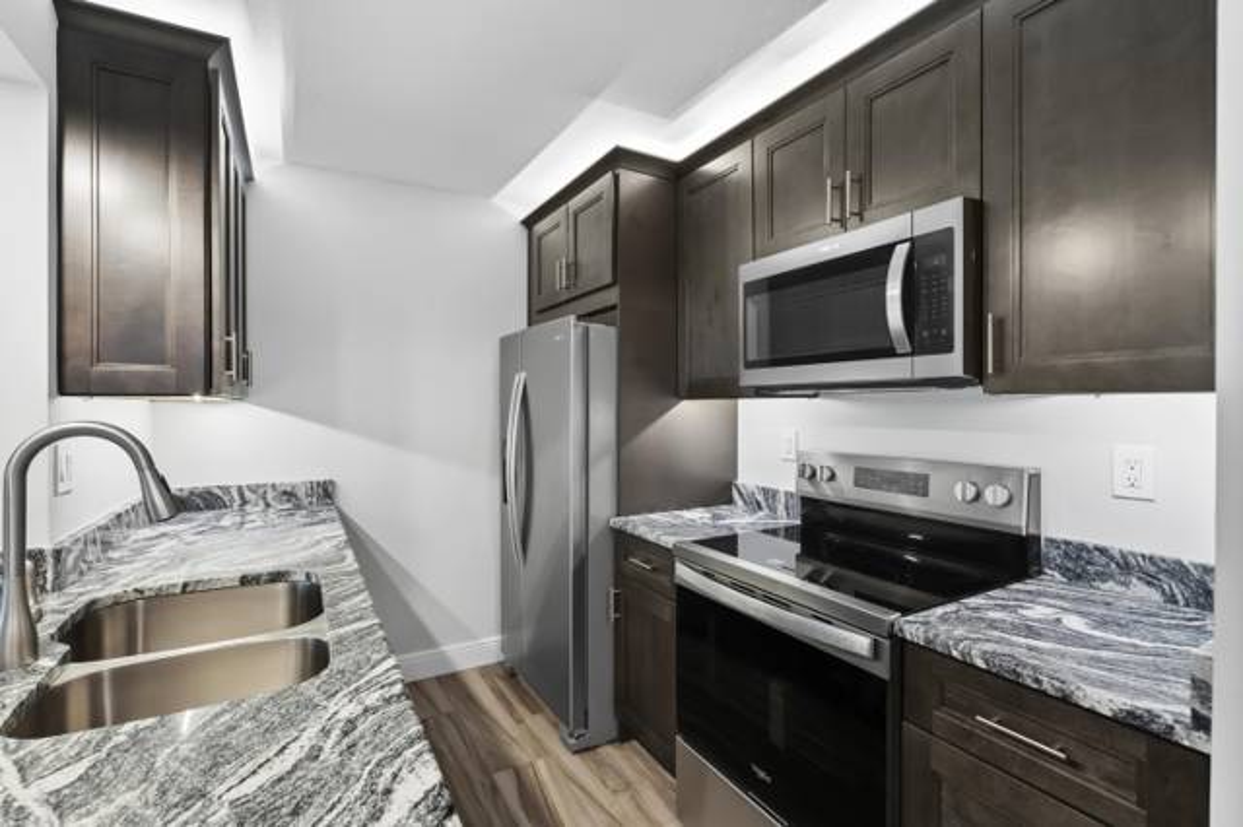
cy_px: 414
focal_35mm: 16
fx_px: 552
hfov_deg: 96.8
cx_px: 622
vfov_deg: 73.7
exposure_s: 1/1.25
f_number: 8
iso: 1600
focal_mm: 16
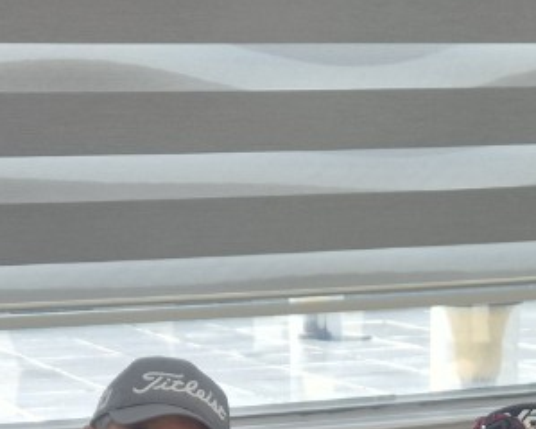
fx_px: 1522
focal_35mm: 96
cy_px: 788
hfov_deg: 19.9
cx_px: 337
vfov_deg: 14.1
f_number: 1.8
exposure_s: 1/120
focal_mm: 5.4
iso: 32
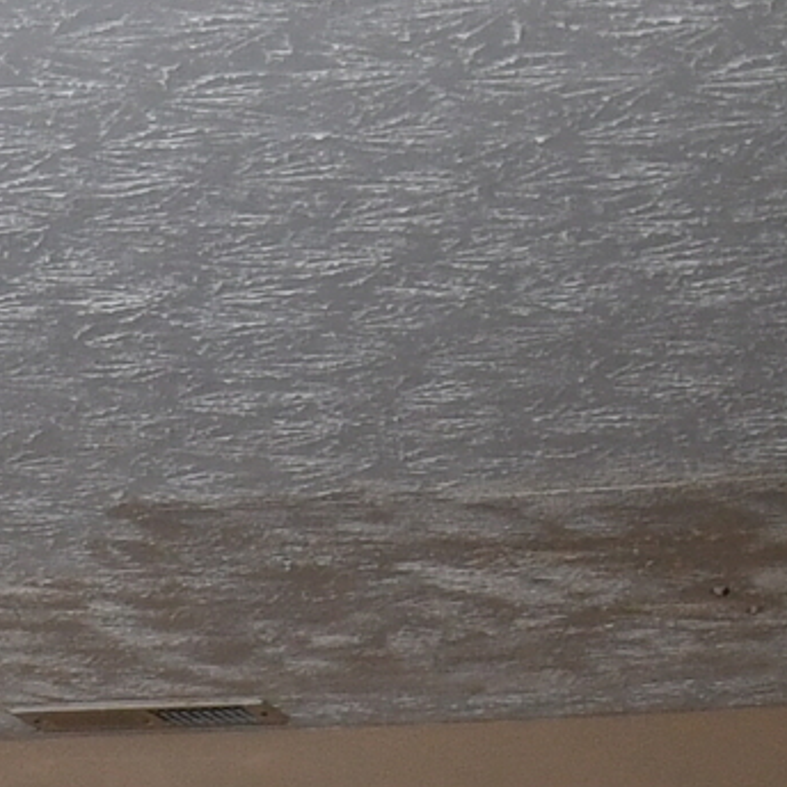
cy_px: 1446
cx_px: -2109
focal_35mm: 235
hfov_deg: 6.4
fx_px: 6045
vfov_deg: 7.2
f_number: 4
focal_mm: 21
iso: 500
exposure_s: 1/60
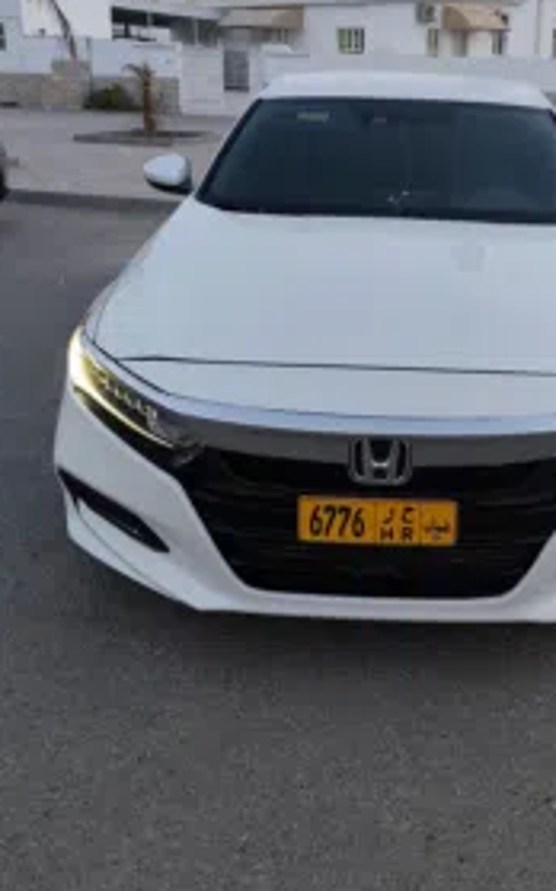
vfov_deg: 54.4
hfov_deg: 35.4
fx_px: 850
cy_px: 310
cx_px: 419
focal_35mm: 35
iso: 125
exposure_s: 1/100
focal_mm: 6.19
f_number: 1.65
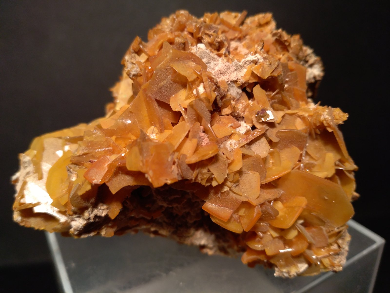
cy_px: 146
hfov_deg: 67.3
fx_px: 293
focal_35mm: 26
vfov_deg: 53.1
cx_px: 195
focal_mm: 3.54
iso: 149
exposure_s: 1/50
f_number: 2
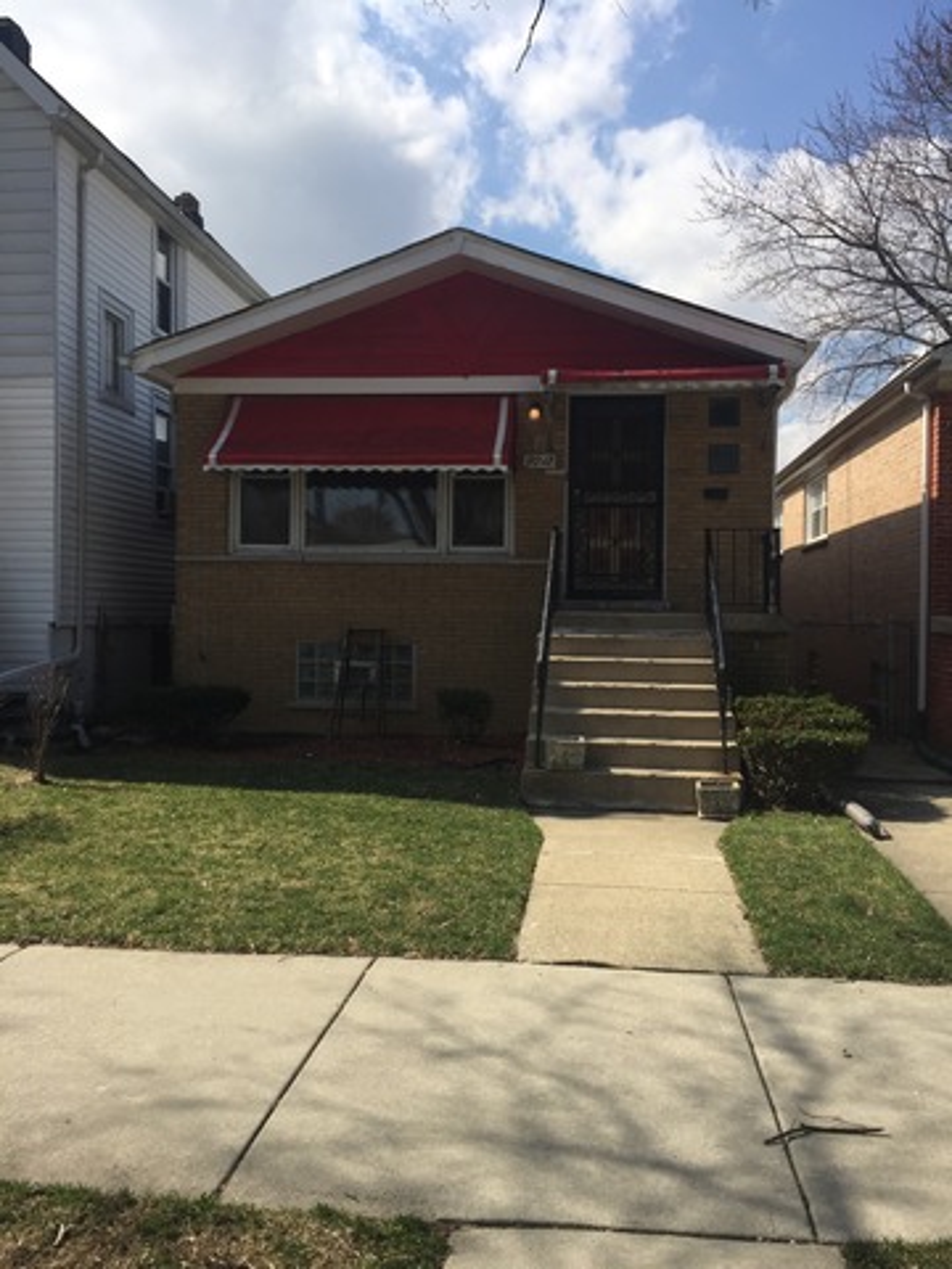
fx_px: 1063
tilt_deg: +0.7
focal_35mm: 29
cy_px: 634
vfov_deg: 61.7
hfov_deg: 48.2
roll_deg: -2.6
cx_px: 476
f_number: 2.2
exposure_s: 1/1883
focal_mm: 4.15
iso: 32
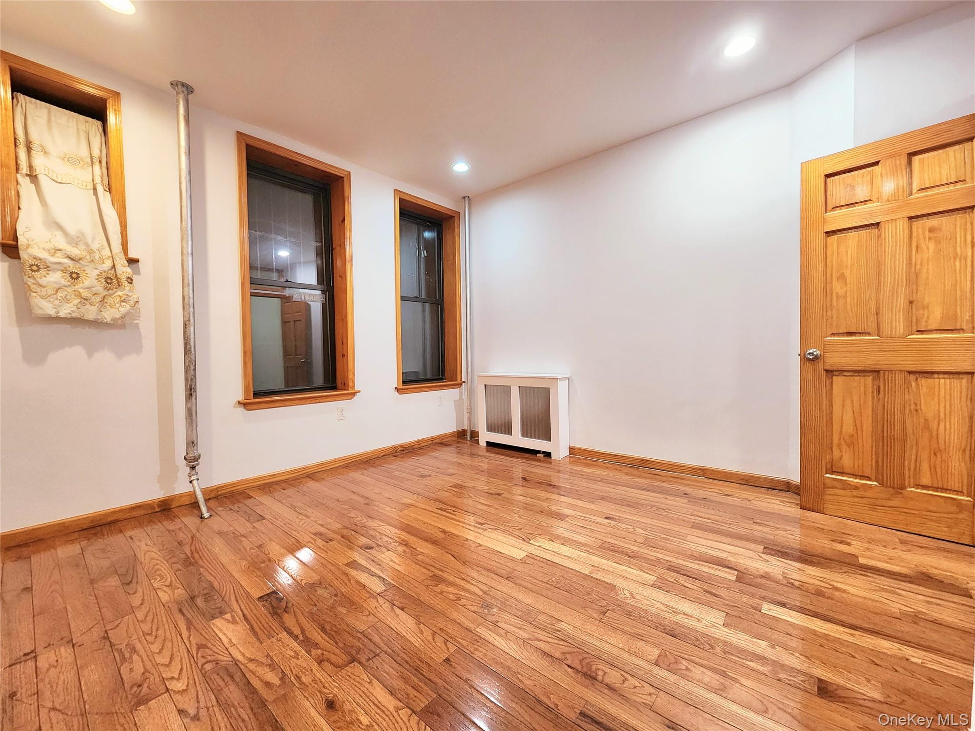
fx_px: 366
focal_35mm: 13
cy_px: 366
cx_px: 488
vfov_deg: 89.9
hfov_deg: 106.2
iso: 400
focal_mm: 2.2
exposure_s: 1/40
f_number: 2.2
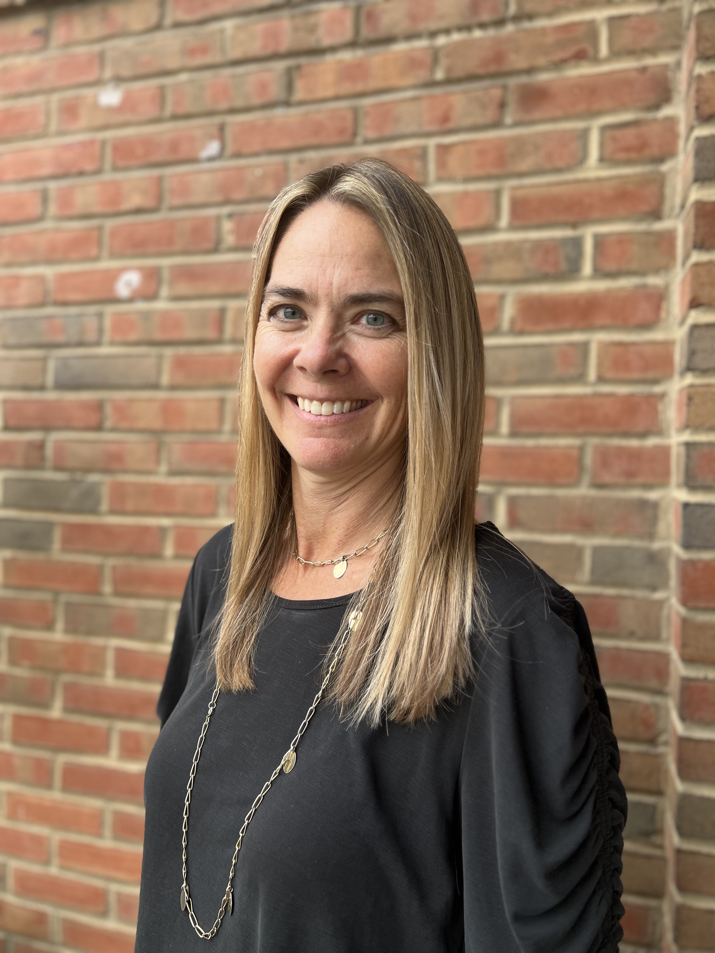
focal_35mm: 26
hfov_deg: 53.1
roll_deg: +0.4
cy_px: 476
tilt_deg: -2.5
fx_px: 716
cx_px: 358
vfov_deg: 67.3
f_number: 1.5
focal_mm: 5.7
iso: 50
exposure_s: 1/121
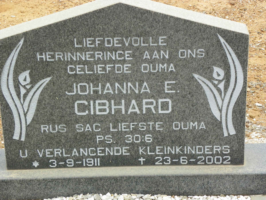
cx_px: 133
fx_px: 745
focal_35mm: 97
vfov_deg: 15.2
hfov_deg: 20.2
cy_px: 100
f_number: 4
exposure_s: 1/160
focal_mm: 17.3
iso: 64
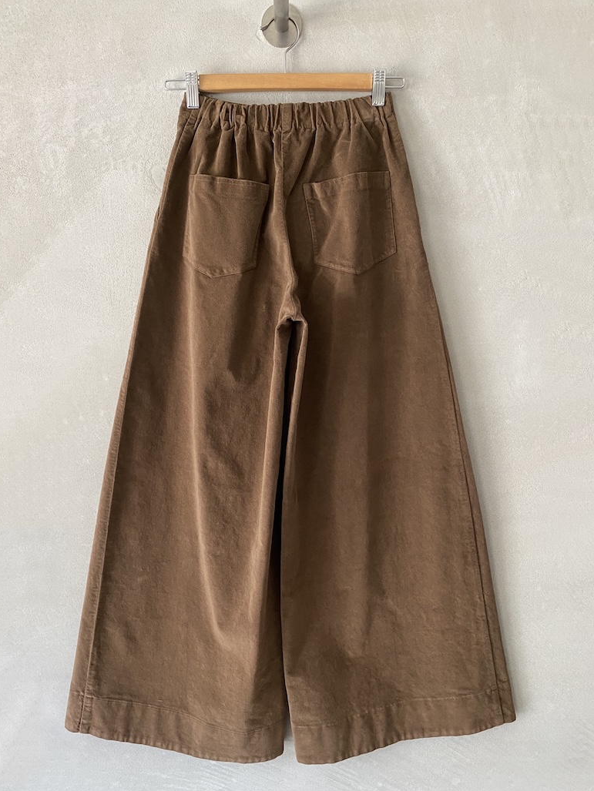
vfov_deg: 65.3
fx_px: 617
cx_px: 287
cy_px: 403
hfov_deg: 51.4
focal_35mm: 27
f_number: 1.8
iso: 160
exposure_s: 1/60
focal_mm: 4.25
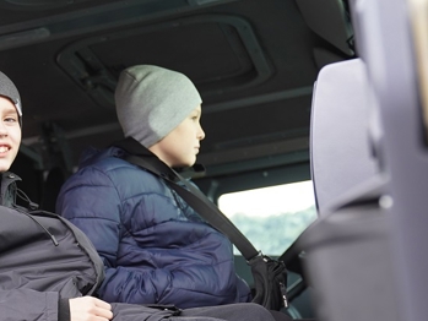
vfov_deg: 16.1
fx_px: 1126
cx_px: 72
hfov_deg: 21.2
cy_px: 279
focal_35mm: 91
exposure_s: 1/250
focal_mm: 44
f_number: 2.8
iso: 500
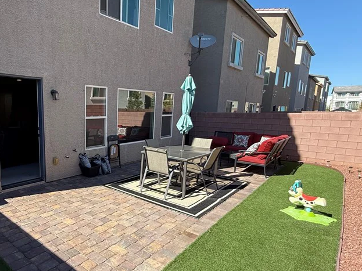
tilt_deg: -8.9
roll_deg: -0.1
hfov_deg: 69.2
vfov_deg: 58.7
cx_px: 92
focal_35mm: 23
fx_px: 240
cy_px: 149
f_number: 2.2
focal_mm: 2.22
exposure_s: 1/914
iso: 50
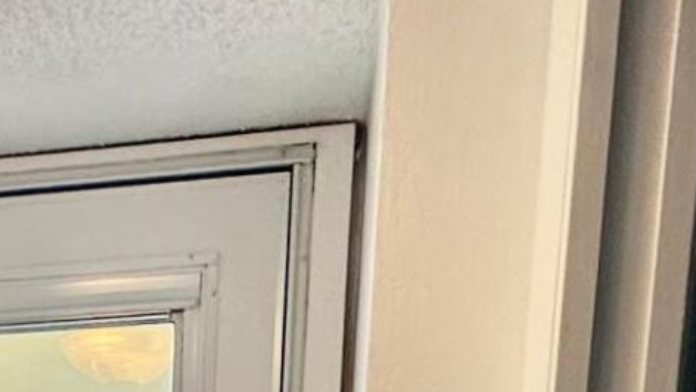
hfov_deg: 21.3
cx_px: -146
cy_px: 1200
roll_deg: +0.7
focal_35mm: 93
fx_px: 1717
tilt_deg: -15.8
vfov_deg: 9.8
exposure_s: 1/120
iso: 100
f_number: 2.2
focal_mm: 2.22
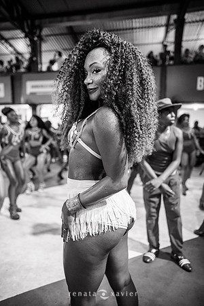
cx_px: 102
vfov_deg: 73.7
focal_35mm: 24
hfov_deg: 53.1
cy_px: 153
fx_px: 204
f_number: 1.8
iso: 1600
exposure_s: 1/320
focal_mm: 24
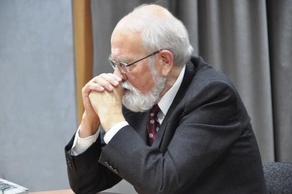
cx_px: 146
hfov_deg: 13.1
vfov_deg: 8.7
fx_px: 1276
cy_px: 97
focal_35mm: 158
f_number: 5.3
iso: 1600
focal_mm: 105
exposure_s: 1/15
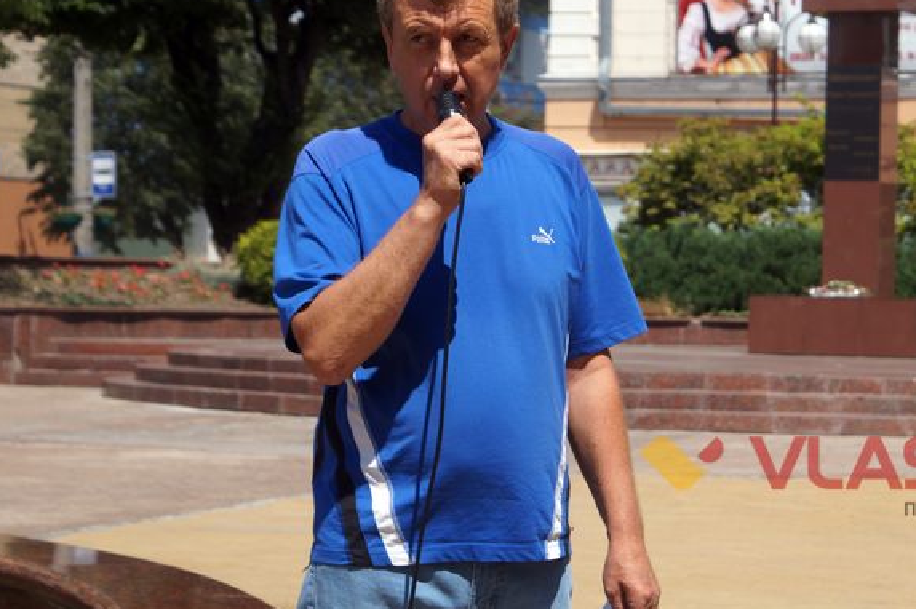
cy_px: 246
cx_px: 544
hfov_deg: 18.6
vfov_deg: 12.4
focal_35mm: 110
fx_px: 2796
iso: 100
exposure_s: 1/320
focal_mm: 60
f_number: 8
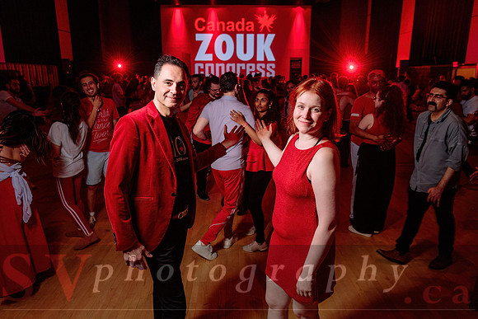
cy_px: 157
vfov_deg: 47.7
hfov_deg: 67.1
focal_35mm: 27
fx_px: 360
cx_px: 241
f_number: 3.5
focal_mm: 26
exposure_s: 1/40
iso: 1000
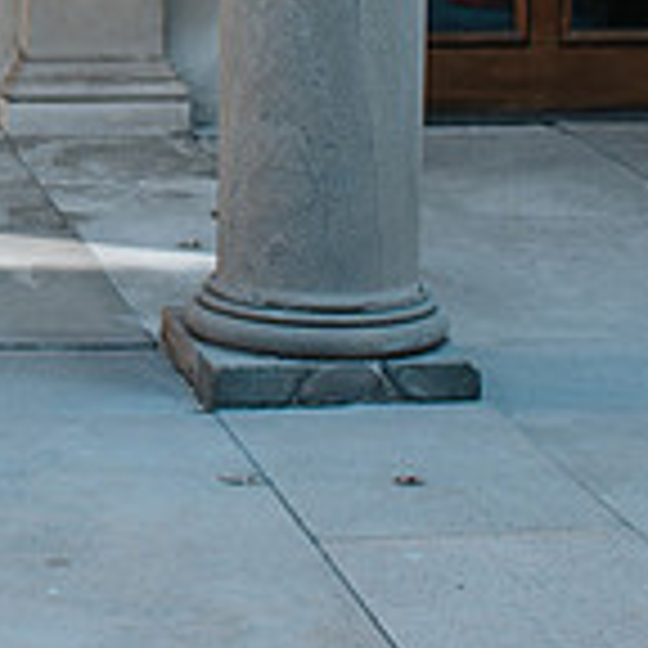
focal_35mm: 144
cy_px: -83
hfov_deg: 11.6
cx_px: -309
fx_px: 3050
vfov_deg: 11.9
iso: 100
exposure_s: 1/320
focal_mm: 35
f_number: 2.8
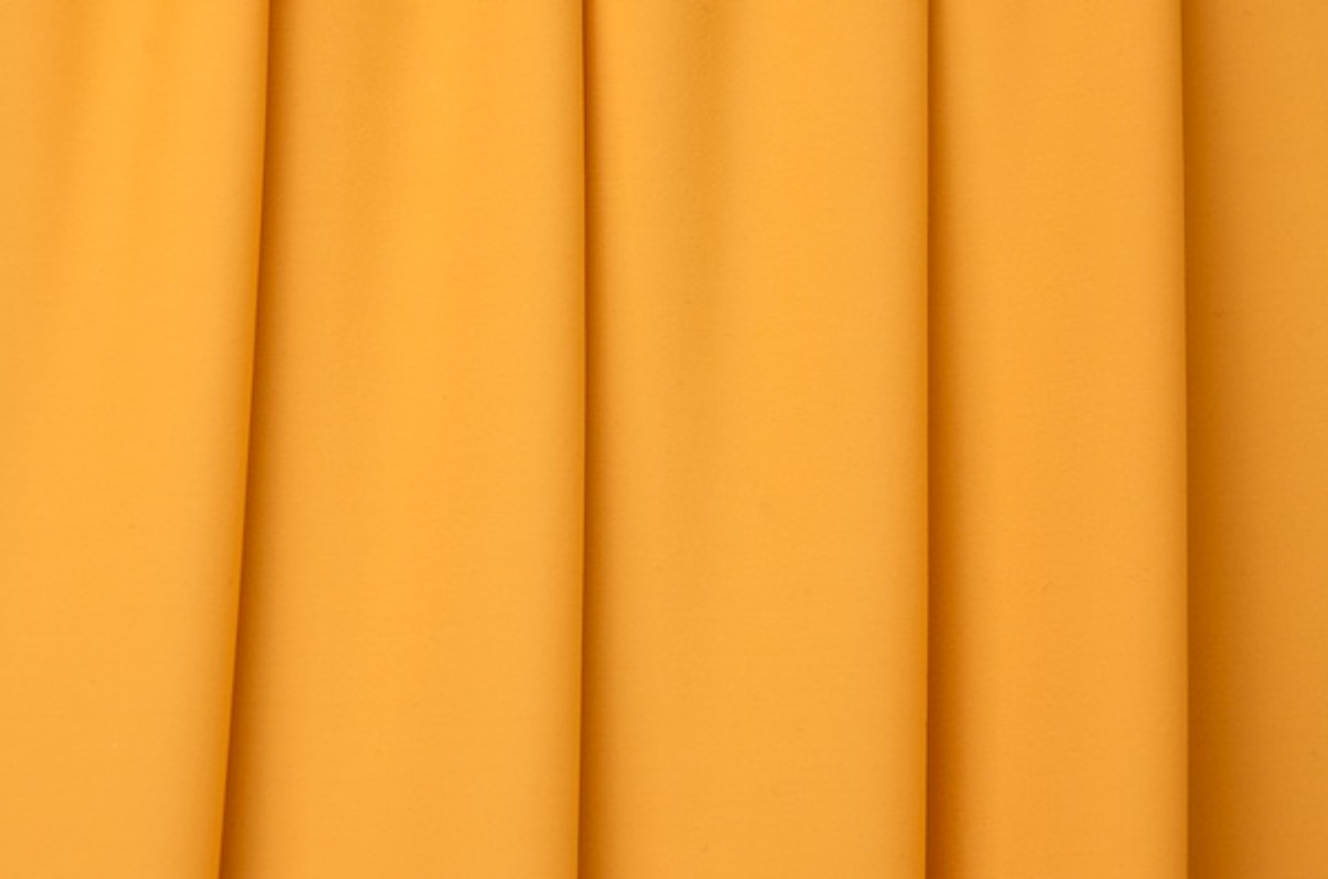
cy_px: 440
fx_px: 6183
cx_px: 664
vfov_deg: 8.1
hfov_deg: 12.3
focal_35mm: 168
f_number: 10
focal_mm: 112
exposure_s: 1/1000
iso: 400
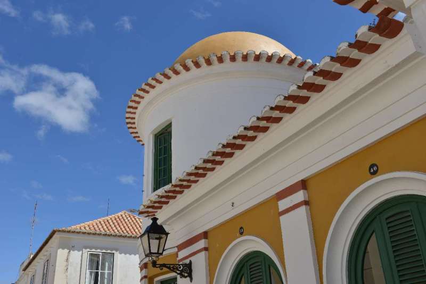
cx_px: 213
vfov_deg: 36.9
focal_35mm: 36
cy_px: 142
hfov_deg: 53.1
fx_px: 426
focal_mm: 36
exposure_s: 1/400
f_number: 9
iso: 125
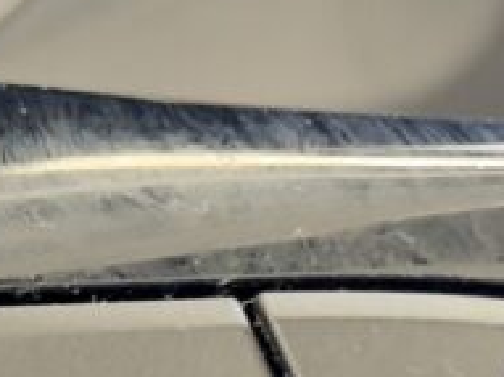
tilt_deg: -26.9
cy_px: 675
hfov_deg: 7.7
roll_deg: -4.2
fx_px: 3754
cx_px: 343
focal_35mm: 258
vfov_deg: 5.7
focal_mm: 6.76
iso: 250
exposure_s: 1/33
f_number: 1.78
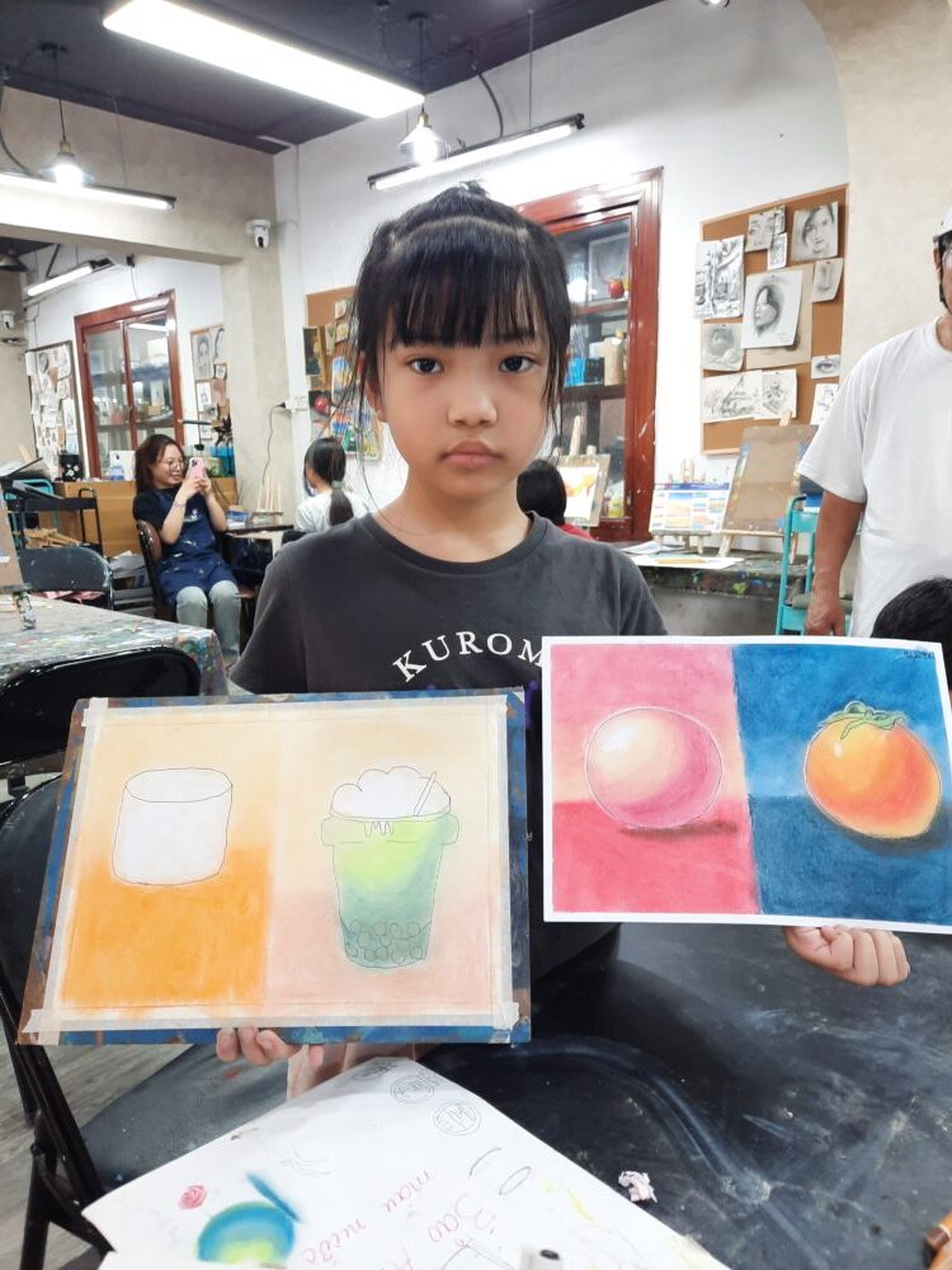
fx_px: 917
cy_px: 635
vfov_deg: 69.4
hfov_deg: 54.9
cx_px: 476
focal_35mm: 25
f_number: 2
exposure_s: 1/50
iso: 160
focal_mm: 4.6
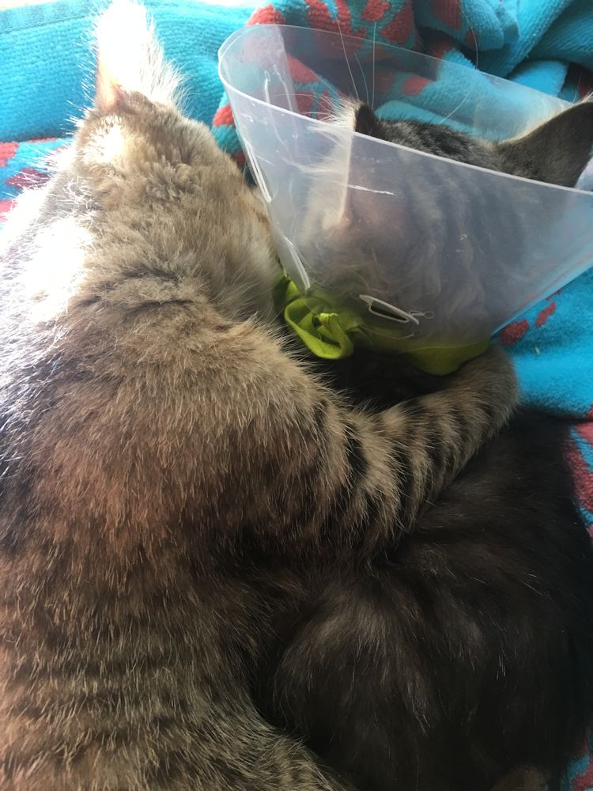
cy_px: 396
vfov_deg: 61.7
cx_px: 296
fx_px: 662
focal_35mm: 29
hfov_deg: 48.2
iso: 25
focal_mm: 4.15
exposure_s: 1/15
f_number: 2.2
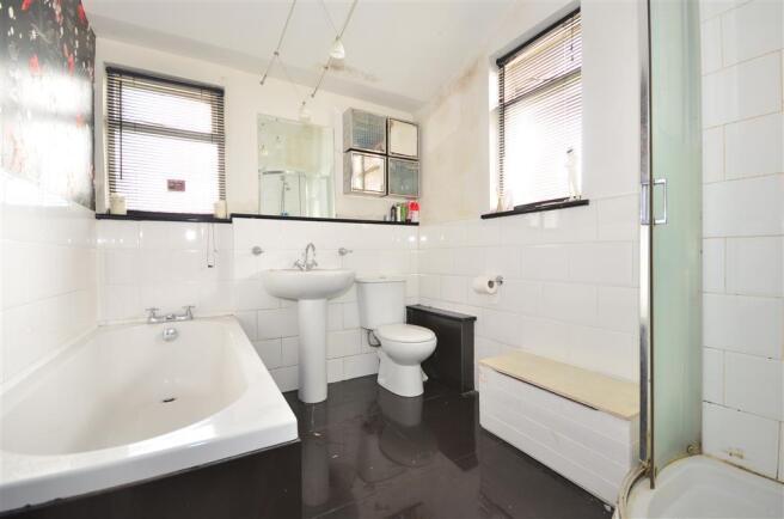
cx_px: 392
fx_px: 326
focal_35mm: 15
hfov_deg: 100.5
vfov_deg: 77.0
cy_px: 260
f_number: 5
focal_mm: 10
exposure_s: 1/8
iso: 200
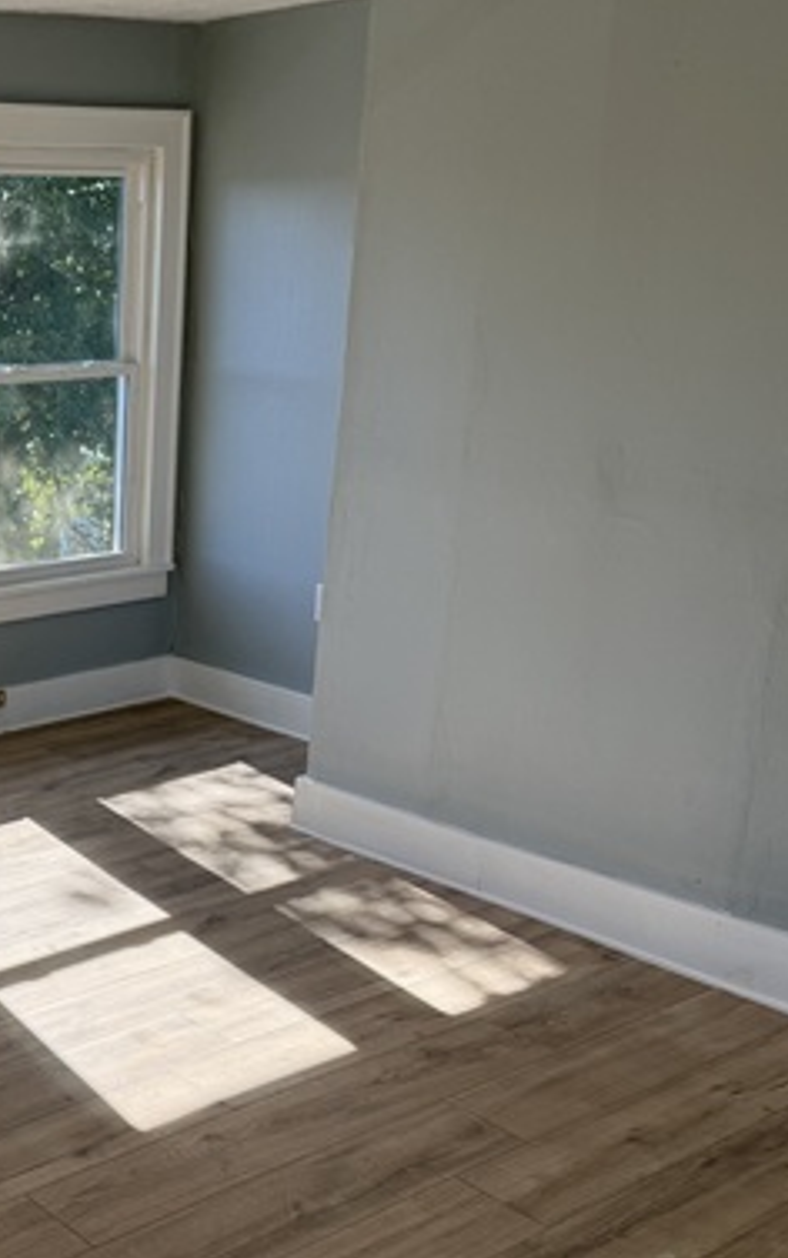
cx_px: -55
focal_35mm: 45
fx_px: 1544
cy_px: 818
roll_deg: +0.8
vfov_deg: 43.8
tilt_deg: -20.0
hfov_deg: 26.6
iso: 100
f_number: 1.78
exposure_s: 1/547
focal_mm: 6.76
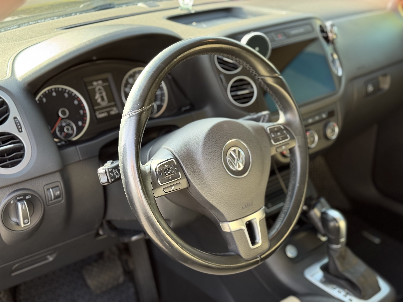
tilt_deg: -26.4
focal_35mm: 48
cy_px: 151
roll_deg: -0.6
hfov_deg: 39.7
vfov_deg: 30.3
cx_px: 202
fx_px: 559
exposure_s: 1/172
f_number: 1.78
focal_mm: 6.76
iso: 100
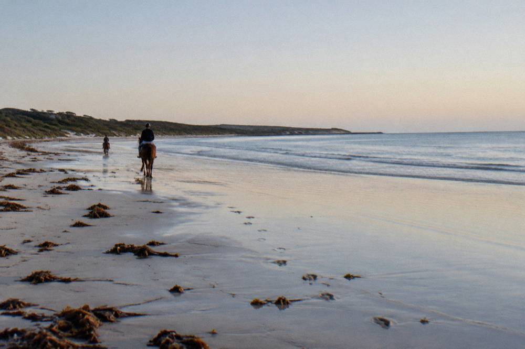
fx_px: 1020
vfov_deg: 19.4
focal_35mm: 70
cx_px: 262
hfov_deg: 28.9
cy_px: 174
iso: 2500
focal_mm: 70
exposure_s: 1/80
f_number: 2.8
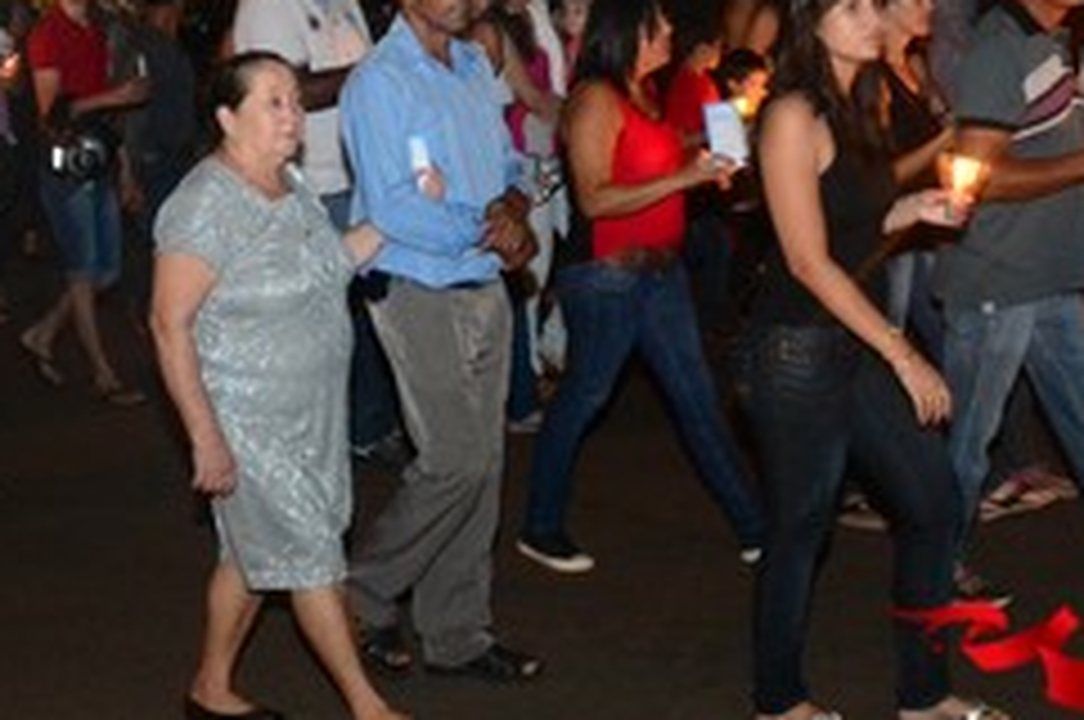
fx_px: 2614
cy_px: 212
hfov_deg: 23.4
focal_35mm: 87
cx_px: 490
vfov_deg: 15.6
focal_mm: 31
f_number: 4
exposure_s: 1/60
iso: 3200
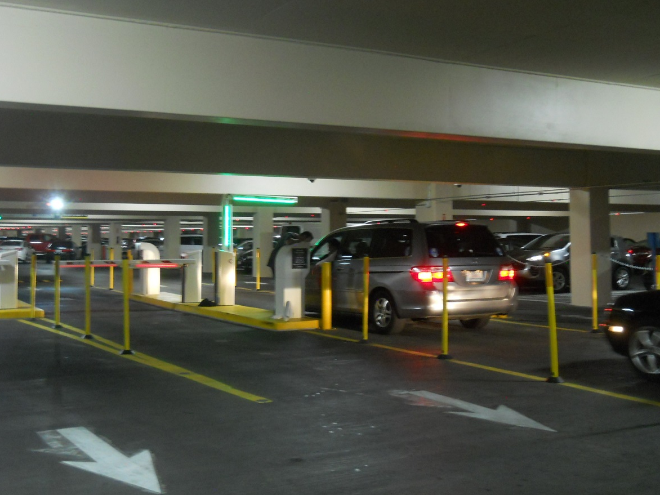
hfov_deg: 43.9
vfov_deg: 33.6
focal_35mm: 43
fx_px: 820
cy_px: 242
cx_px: 332
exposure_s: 1/13
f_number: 3.1
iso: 400
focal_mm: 6.72
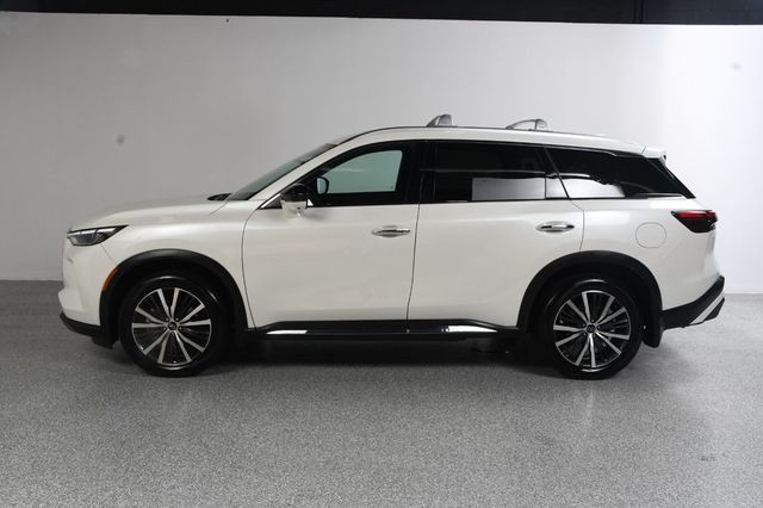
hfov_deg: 57.2
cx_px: 382
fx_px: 699
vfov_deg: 39.9
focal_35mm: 33
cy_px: 254
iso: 100
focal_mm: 22
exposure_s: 1/160
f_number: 11
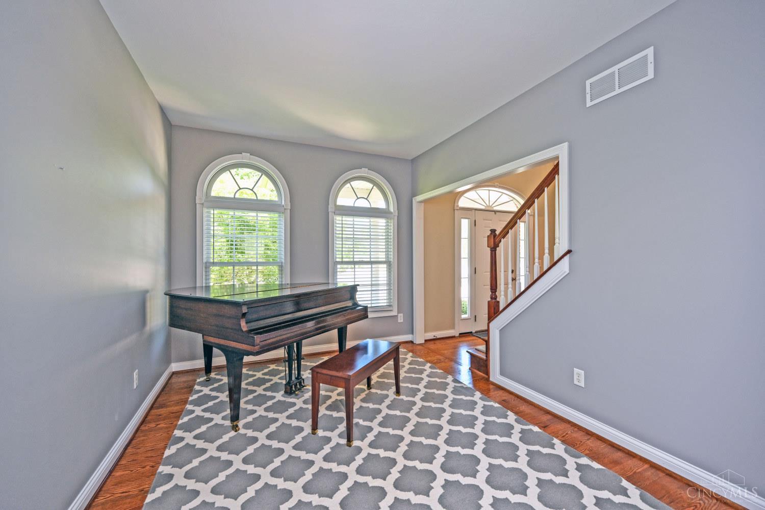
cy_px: 255
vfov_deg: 81.2
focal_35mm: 14
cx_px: 382
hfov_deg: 104.3
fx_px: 297
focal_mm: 14
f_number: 4
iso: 280
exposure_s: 1/60
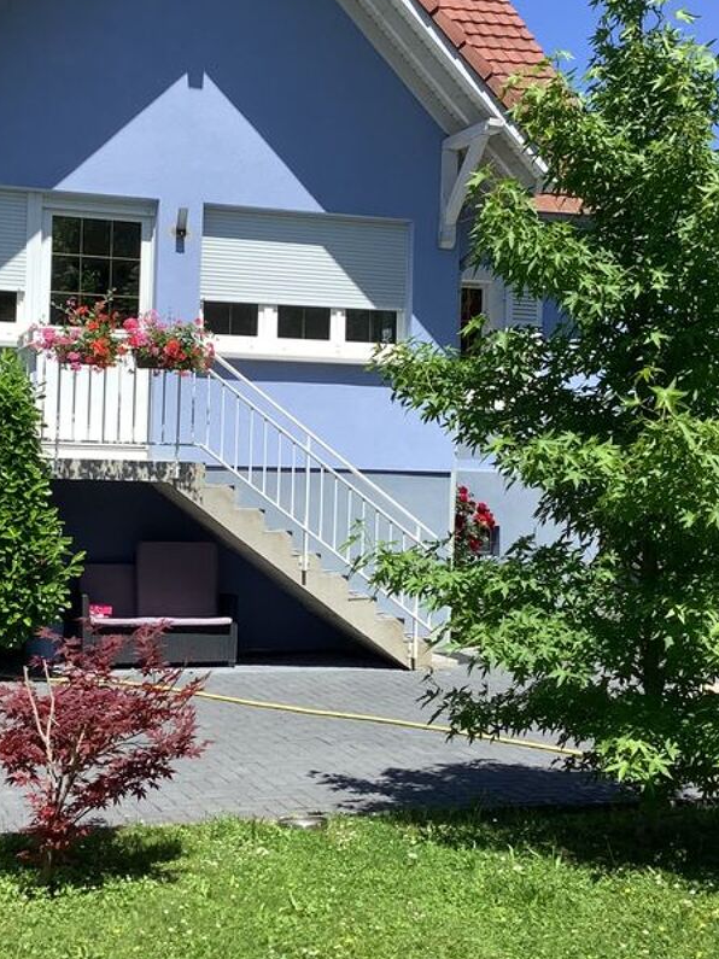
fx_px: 1440
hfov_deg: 28.0
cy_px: 418
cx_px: 282
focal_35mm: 52
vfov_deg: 36.8
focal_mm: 3.3
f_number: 2.4
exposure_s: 1/1045
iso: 25
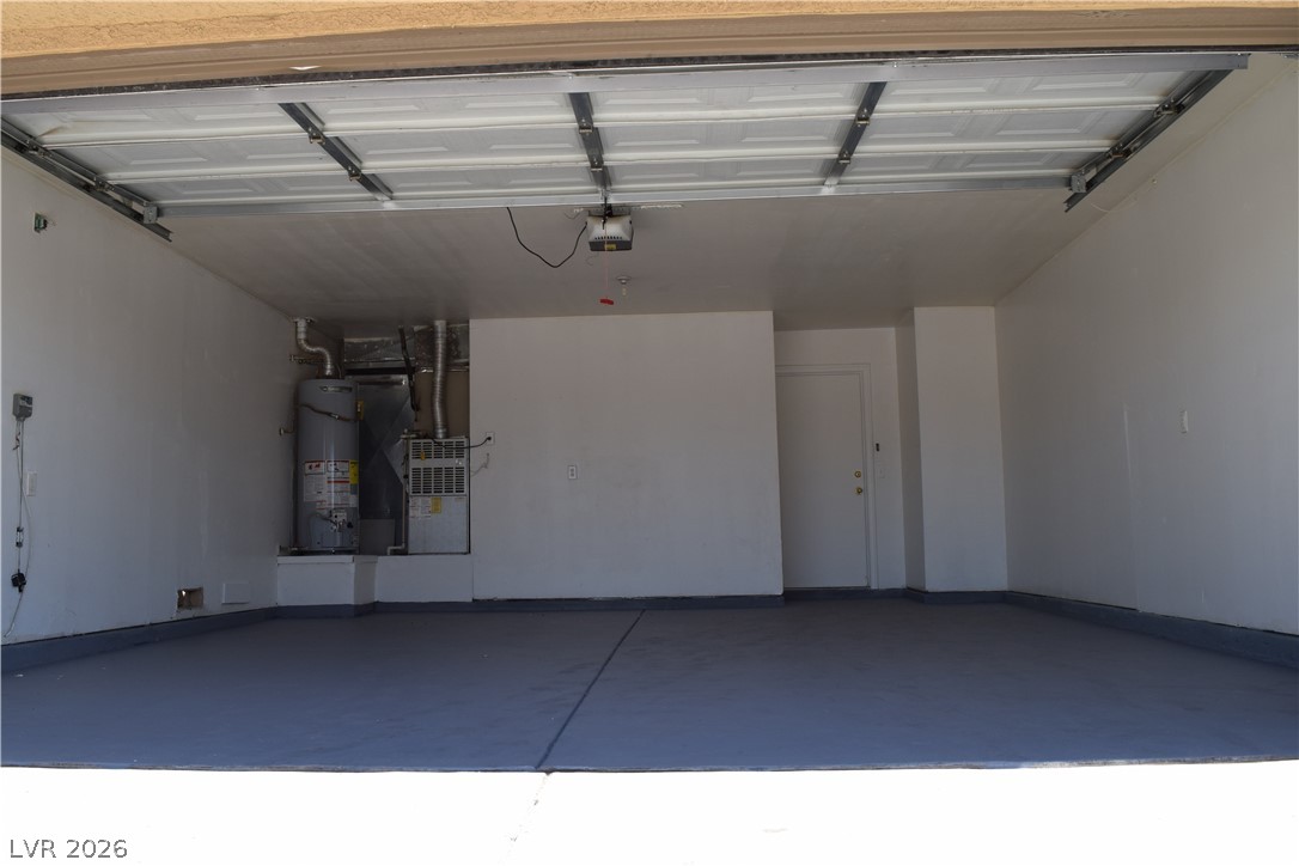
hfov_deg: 61.9
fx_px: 1082
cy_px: 433
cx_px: 650
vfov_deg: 43.6
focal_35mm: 30
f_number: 8
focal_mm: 20
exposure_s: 1/250
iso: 400
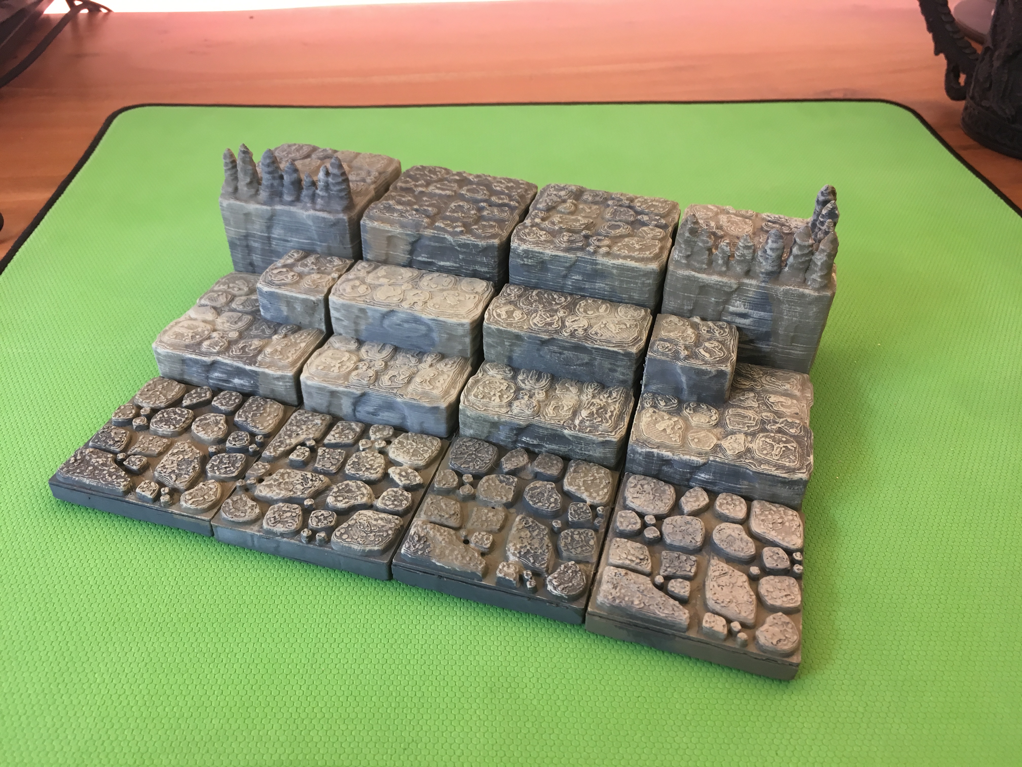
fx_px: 856
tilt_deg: -35.7
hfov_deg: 61.7
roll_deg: -1.8
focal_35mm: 29
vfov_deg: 48.2
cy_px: 384
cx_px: 511
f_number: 2.2
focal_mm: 4.15
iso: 80
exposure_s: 1/33
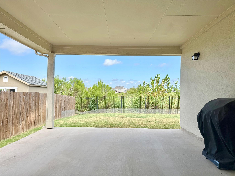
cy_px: 88
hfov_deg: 71.6
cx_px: 118
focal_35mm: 24
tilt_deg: +1.5
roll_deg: -0.8
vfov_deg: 56.8
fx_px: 163
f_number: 1.78
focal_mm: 6.76
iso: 80
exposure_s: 1/2611
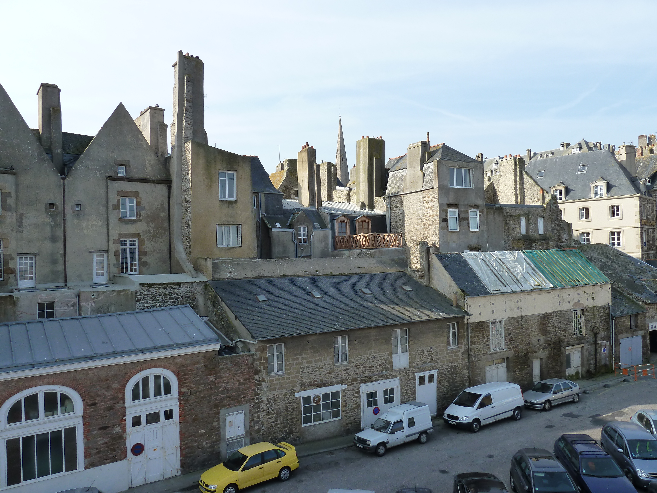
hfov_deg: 69.4
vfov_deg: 54.9
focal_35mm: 25
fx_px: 474
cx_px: 328
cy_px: 246
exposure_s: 1/400
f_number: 4
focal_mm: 4.1
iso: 125
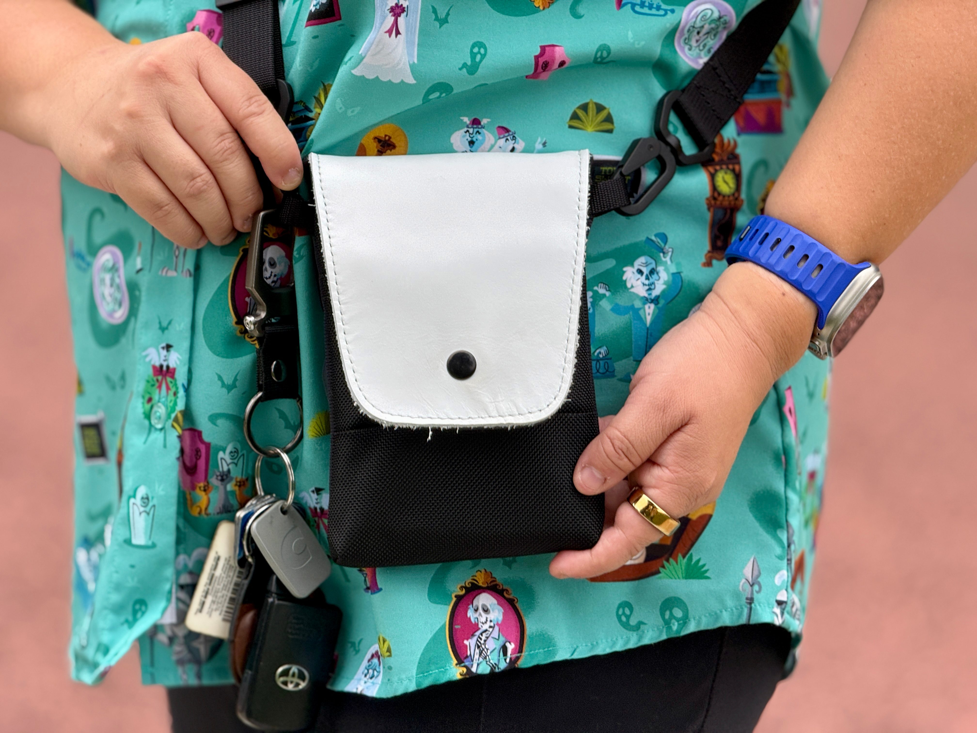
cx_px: 488
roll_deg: -1.0
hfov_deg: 16.4
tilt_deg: -12.5
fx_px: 3387
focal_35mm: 120
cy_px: 366
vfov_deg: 12.3
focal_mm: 15.66
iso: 64
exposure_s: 1/99
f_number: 2.8
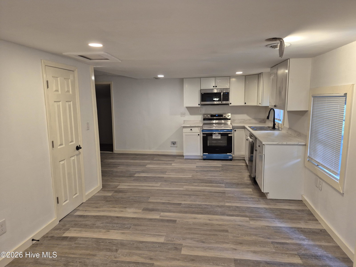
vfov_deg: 58.9
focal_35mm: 23
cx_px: 178
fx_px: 237
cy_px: 134
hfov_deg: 73.9
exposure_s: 1/120
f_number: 1.8
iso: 250
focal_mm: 5.4
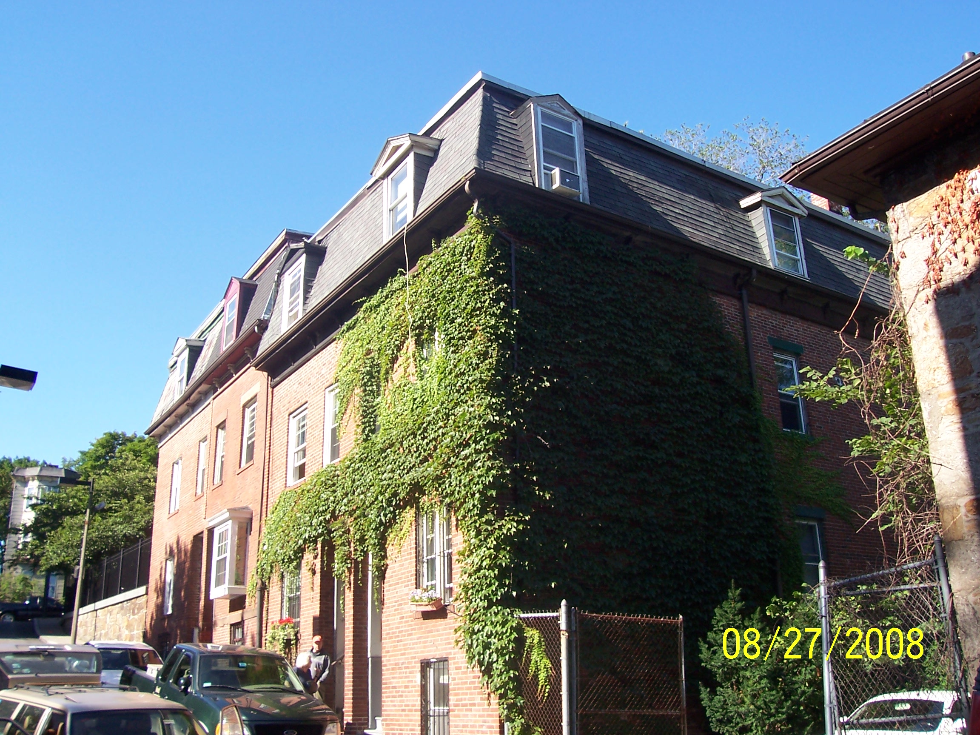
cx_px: 490
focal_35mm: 34
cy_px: 368
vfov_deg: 41.8
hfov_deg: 54.0
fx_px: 963
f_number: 5.6
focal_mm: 5.6
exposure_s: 1/180
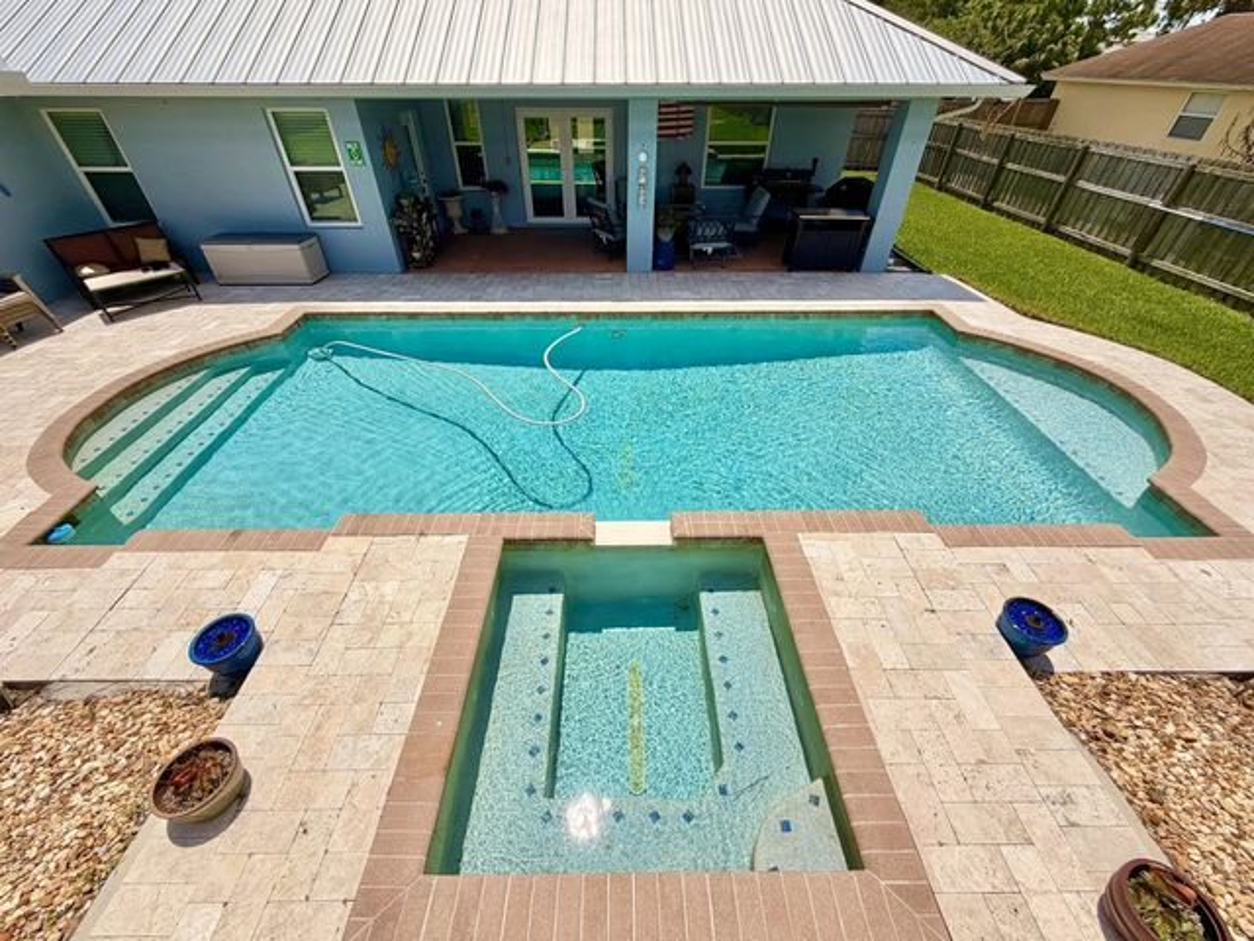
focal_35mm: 14
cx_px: 627
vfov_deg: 85.7
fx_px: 507
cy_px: 470
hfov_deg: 102.1
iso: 20
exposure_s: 1/2024
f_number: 2.2
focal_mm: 2.22
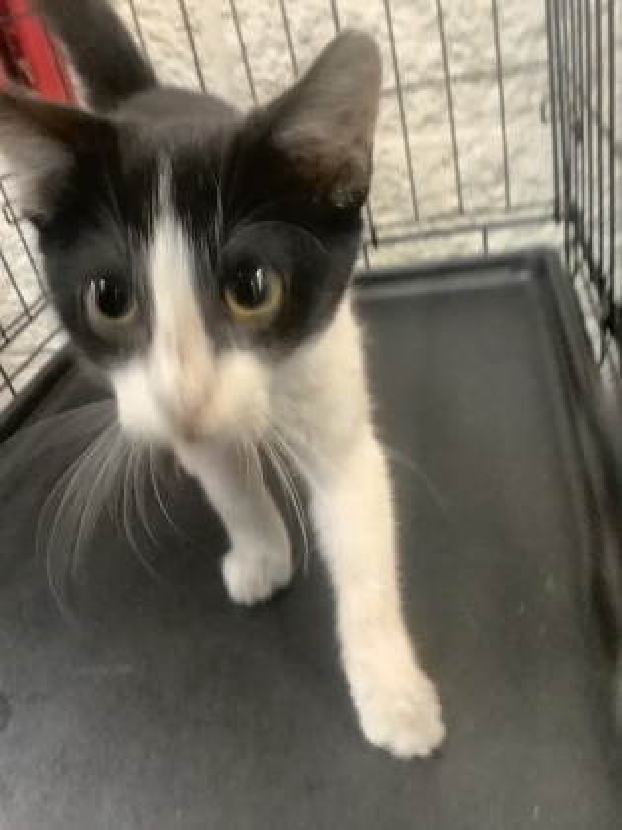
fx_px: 743
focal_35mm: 31
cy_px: 415
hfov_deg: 45.4
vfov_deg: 58.4
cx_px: 311
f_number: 2.4
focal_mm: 3.3
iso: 320
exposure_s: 1/30
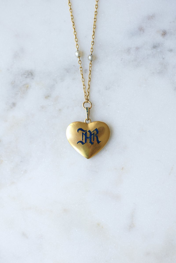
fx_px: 770
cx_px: 88
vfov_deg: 19.5
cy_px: 132
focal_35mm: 105
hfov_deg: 13.0
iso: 200
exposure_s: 1/125
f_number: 3.2
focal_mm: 70
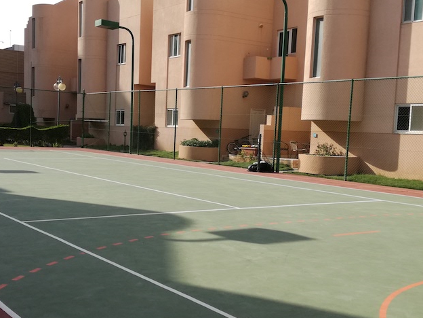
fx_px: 550
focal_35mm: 45
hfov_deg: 41.9
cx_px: 169
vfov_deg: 32.1
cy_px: 185
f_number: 2
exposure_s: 1/1055
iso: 50
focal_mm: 3.79
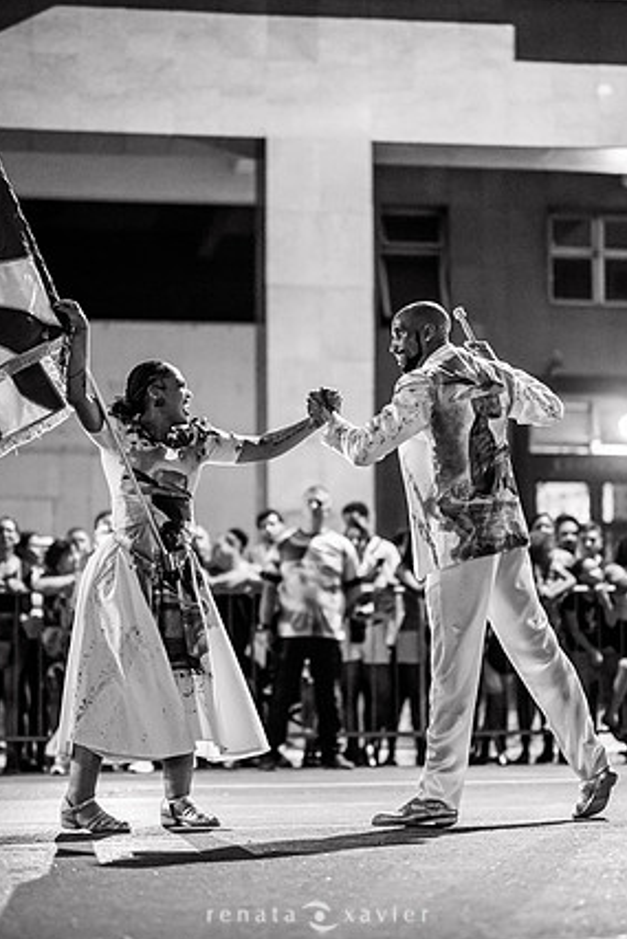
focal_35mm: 79
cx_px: 315
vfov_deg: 25.7
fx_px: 2062
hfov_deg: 17.3
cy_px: 460
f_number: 1.2
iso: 2000
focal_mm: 50
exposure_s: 1/320
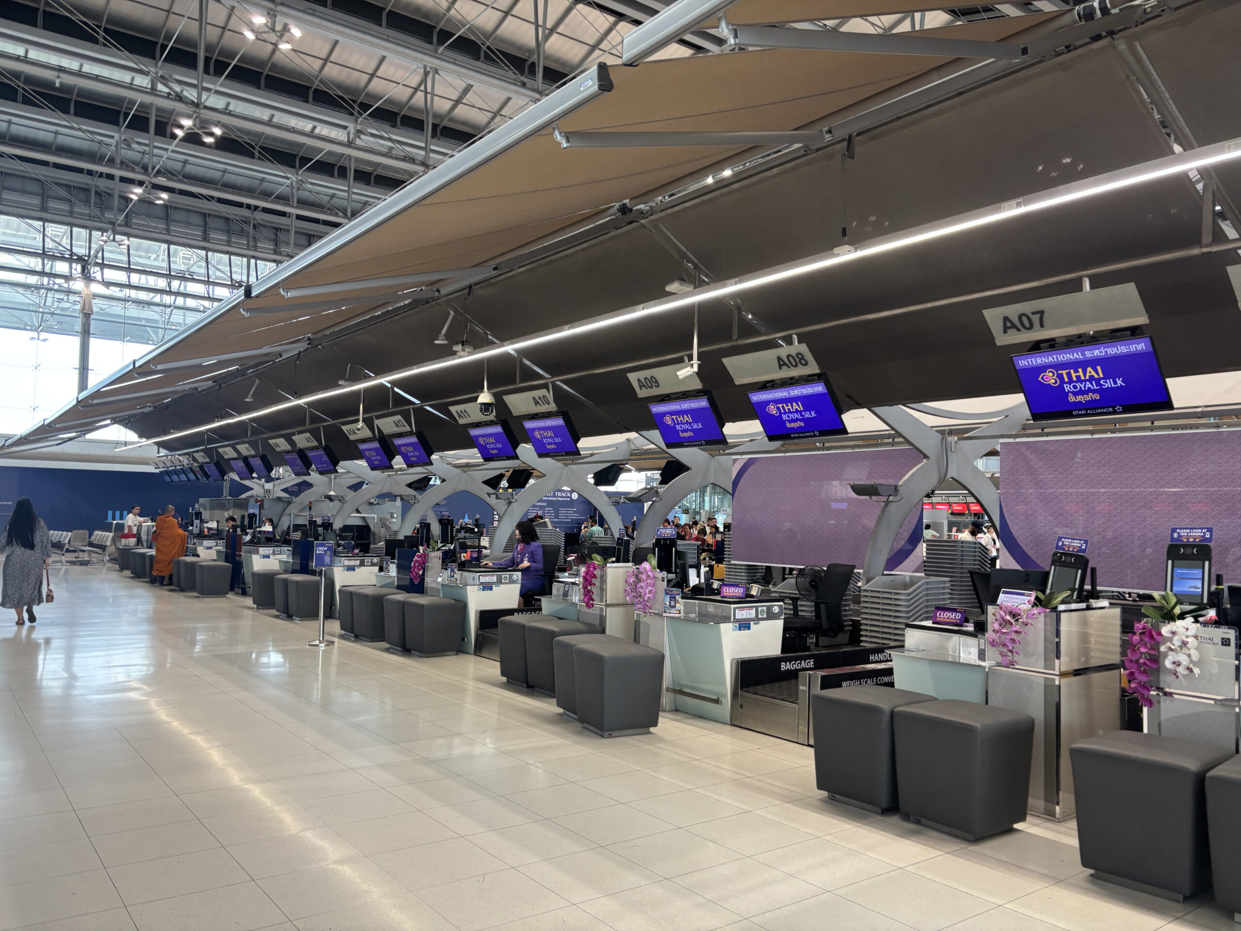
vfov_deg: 53.1
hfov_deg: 67.3
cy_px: 466
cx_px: 620
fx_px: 932
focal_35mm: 26
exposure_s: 1/100
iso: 125
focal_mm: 5.96
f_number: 1.6
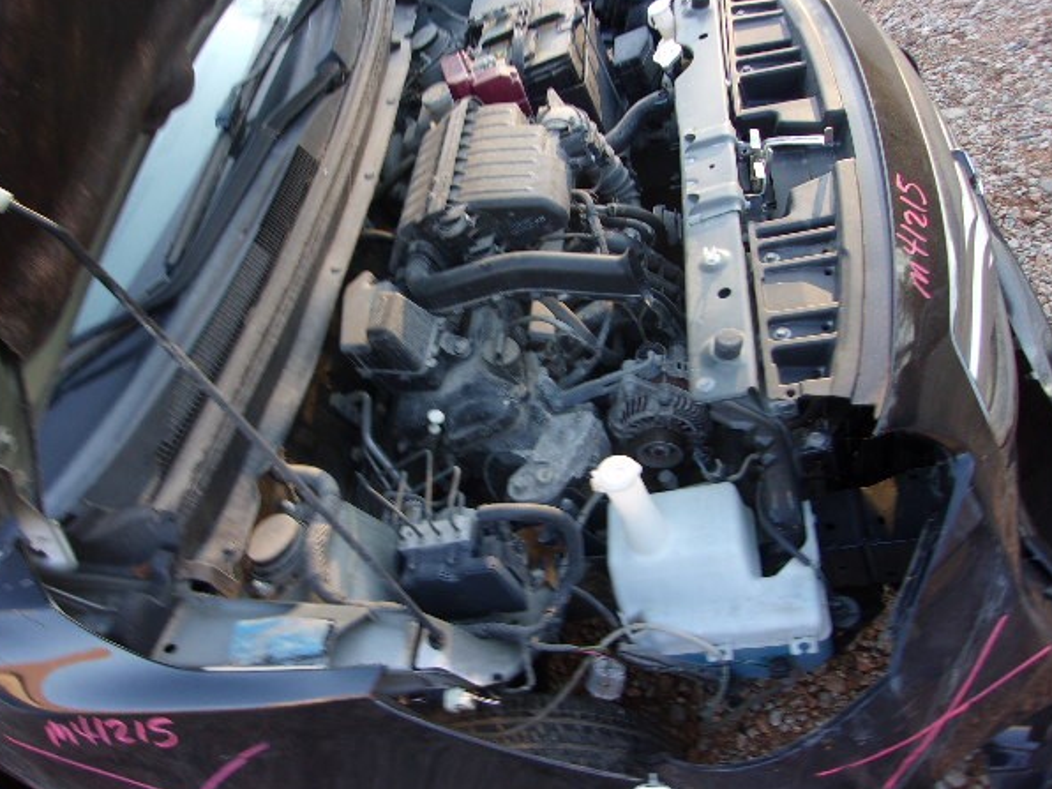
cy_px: 383
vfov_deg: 48.2
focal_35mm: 29
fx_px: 881
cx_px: 510
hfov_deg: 61.6
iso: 80
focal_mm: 4.9
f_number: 3
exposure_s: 1/40
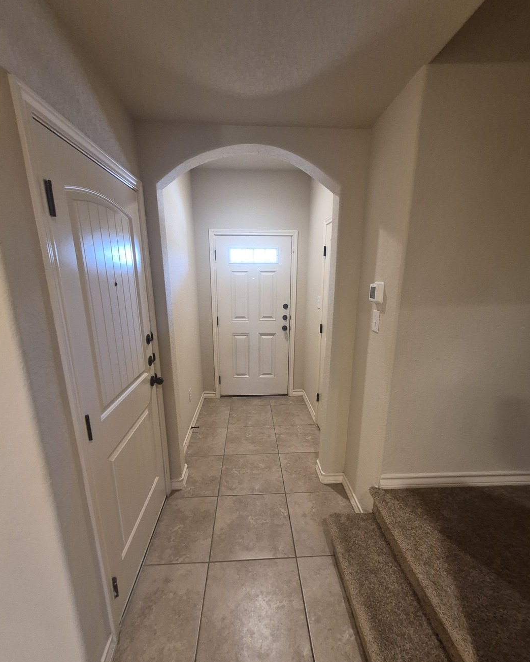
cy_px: 353
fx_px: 275
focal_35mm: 14
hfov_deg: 88.0
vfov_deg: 100.6
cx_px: 268
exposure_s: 1/60
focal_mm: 1.74
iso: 400
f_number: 2.2
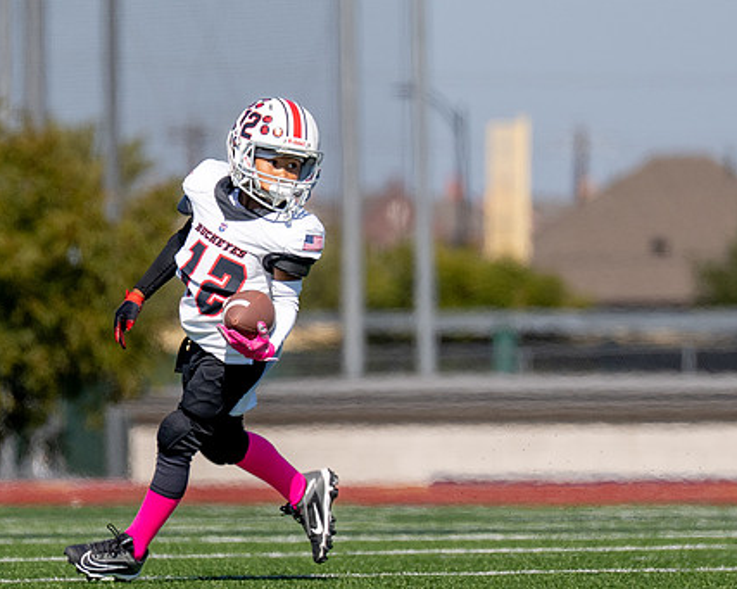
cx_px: 256
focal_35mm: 650
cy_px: 296
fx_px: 14168
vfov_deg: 2.4
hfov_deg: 3.0
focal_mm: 200
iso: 160
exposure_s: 1/4000
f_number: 2.8
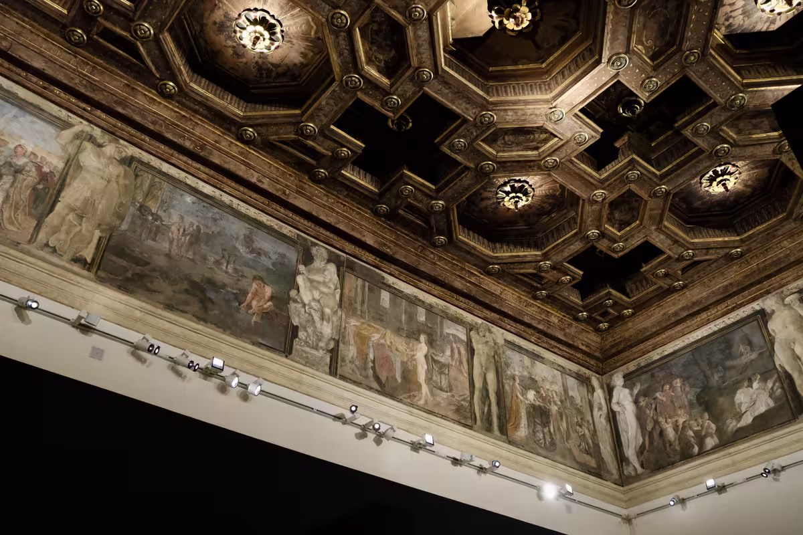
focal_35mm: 30
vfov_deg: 43.6
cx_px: 402
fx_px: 669
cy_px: 268
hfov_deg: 61.9
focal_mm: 20.3
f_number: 4.2
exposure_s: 1/52
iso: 6400
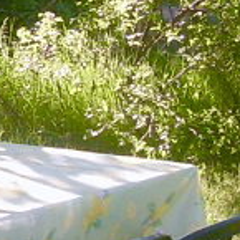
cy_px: 141
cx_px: -235
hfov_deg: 9.4
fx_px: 1373
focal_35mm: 175
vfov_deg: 10.0
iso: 71
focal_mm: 5.8
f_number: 2.9
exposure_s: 1/229
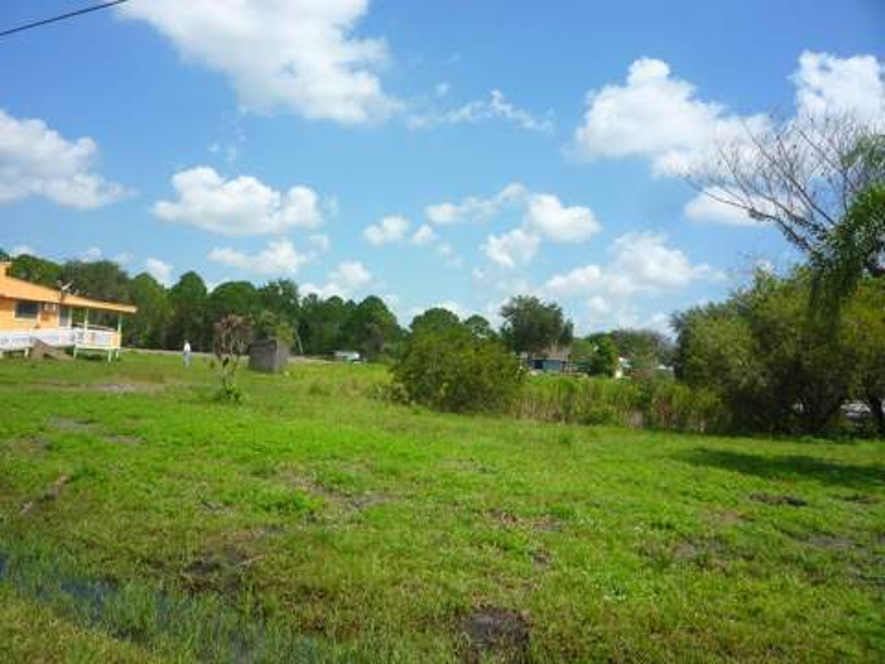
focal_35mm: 30
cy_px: 332
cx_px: 442
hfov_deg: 60.0
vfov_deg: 46.8
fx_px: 767
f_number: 5.6
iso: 100
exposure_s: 1/400
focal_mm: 5.2
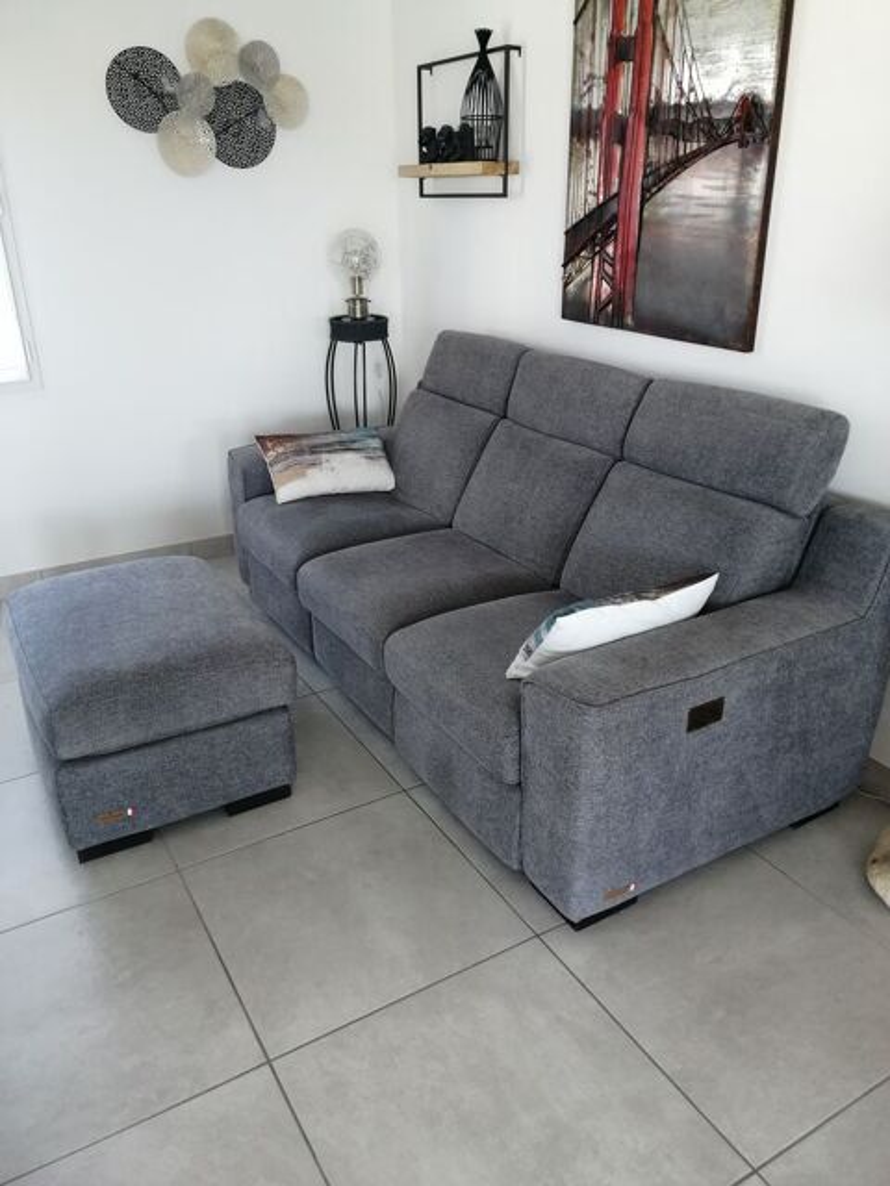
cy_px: 593
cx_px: 445
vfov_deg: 65.3
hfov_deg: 51.4
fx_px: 926
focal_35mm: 27
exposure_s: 1/50
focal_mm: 3.95
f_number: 1.8
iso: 160
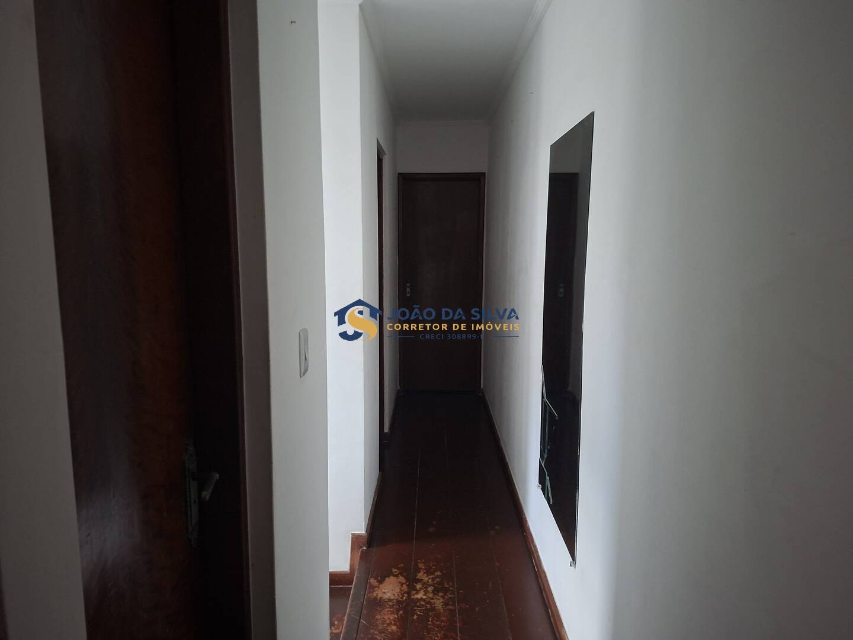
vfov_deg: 58.9
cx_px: 426
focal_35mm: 23
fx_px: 567
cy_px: 320
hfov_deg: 73.9
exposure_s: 1/30
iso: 400
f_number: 1.8
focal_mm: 5.54
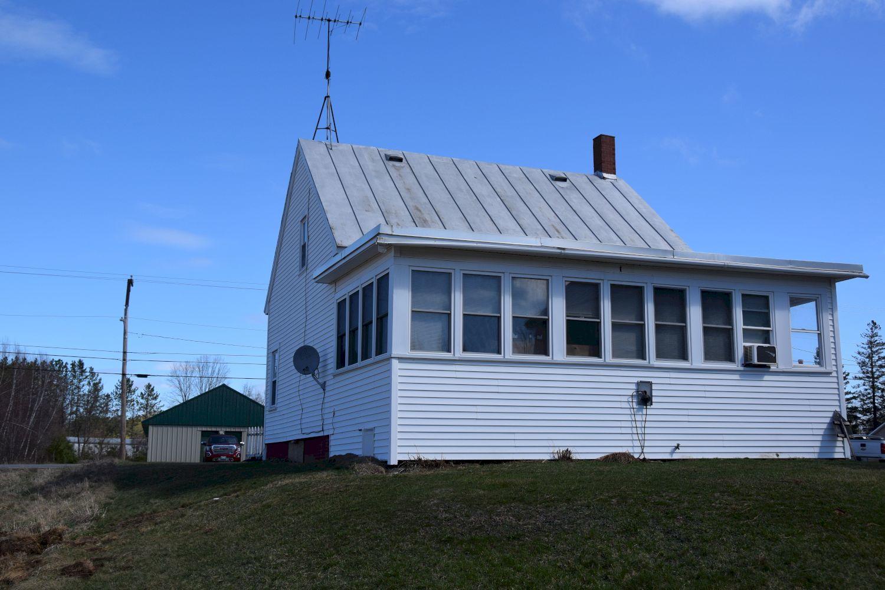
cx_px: 442
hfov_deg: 49.6
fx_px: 959
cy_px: 295
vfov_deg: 34.2
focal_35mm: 39
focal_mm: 26
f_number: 10
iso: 200
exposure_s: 1/400
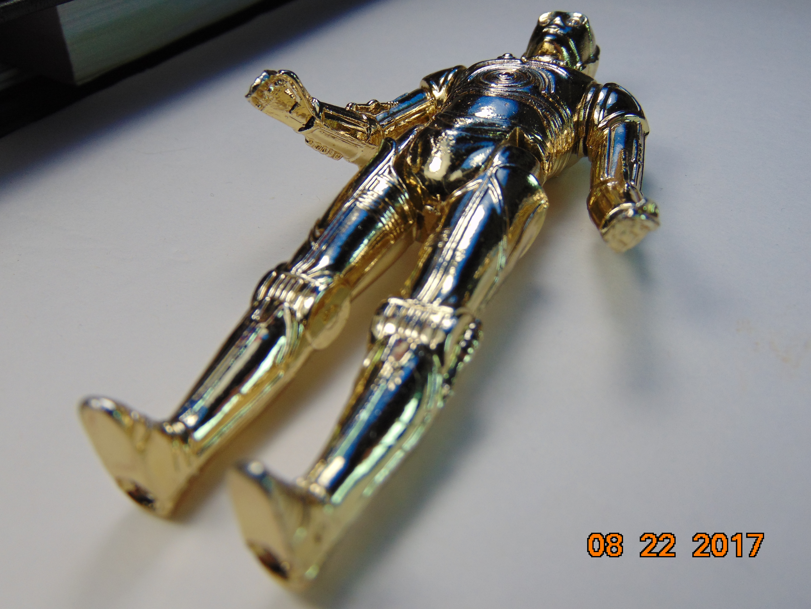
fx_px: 703
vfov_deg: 46.8
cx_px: 406
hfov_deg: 60.0
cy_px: 304
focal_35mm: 30
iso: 80
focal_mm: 5.4
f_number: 3.1
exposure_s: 1/640
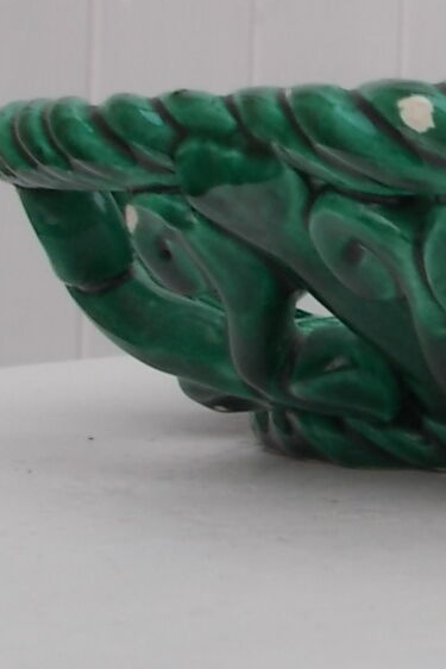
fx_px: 1430
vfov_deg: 26.2
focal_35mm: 77
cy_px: 250
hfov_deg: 15.0
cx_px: 837
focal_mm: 4.6
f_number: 3.2
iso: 80
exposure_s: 1/50
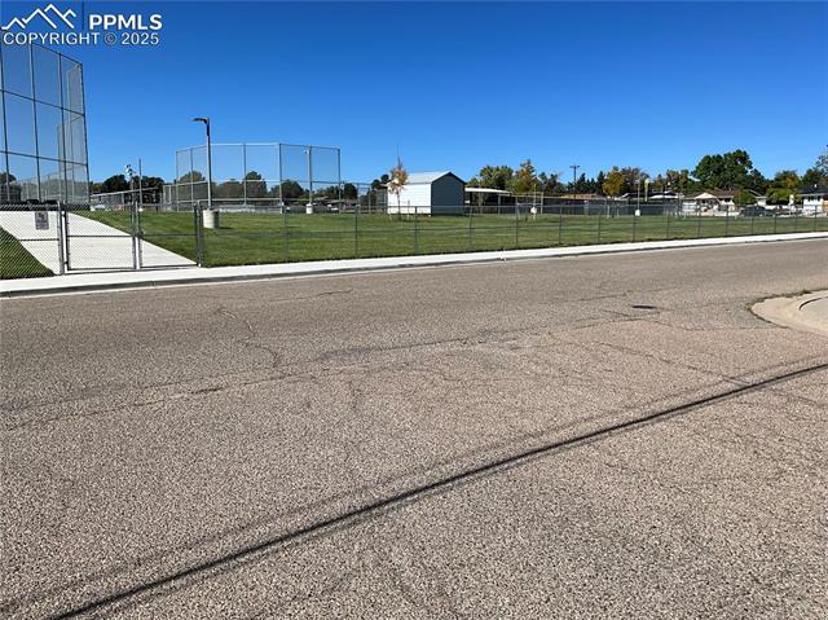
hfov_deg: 61.7
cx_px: 414
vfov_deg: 48.2
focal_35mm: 29
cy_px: 310
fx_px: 693
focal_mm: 3
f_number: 1.8
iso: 25
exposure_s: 1/2959
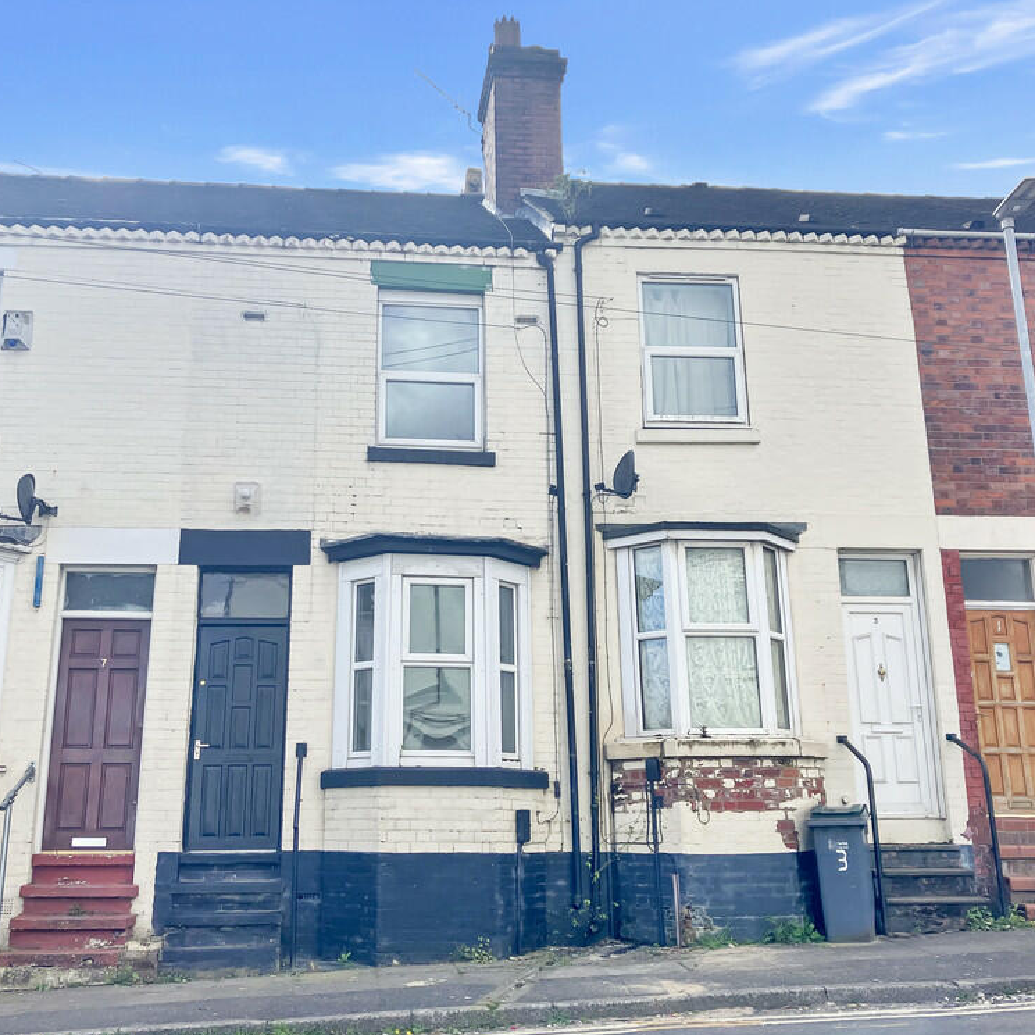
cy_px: 521
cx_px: 458
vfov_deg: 48.5
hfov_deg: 48.4
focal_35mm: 34
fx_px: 1150
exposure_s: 1/1736
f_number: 1.8
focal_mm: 3.99
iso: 32
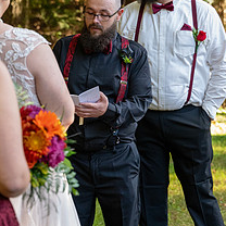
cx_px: 101
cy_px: 112
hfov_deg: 12.6
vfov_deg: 12.7
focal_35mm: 138
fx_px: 1019
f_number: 4
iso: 6400
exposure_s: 1/2000
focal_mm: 75
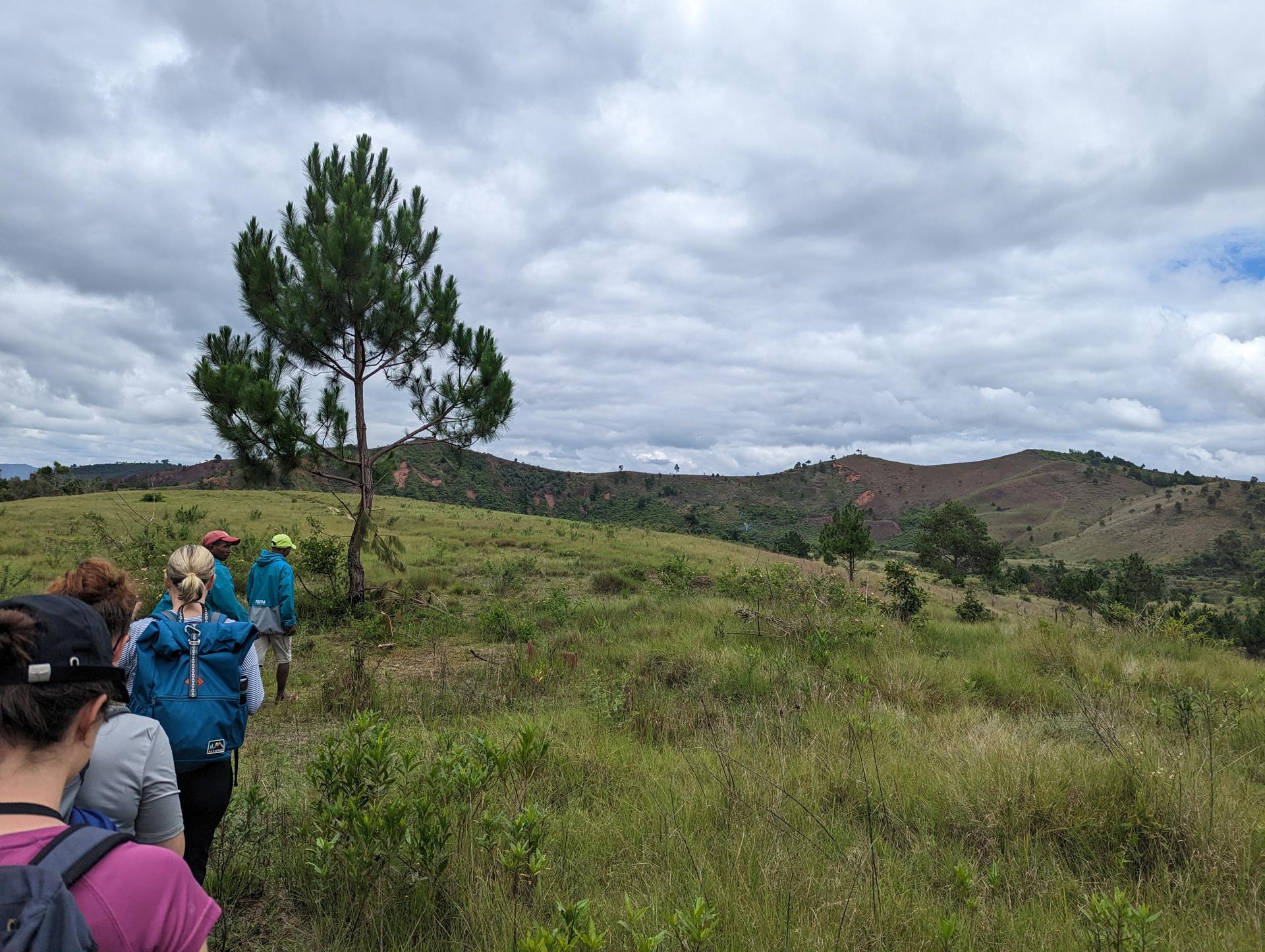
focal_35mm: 24
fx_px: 878
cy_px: 476
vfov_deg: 56.9
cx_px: 632
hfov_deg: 71.5
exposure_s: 1/3534
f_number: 1.85
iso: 51
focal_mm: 6.81
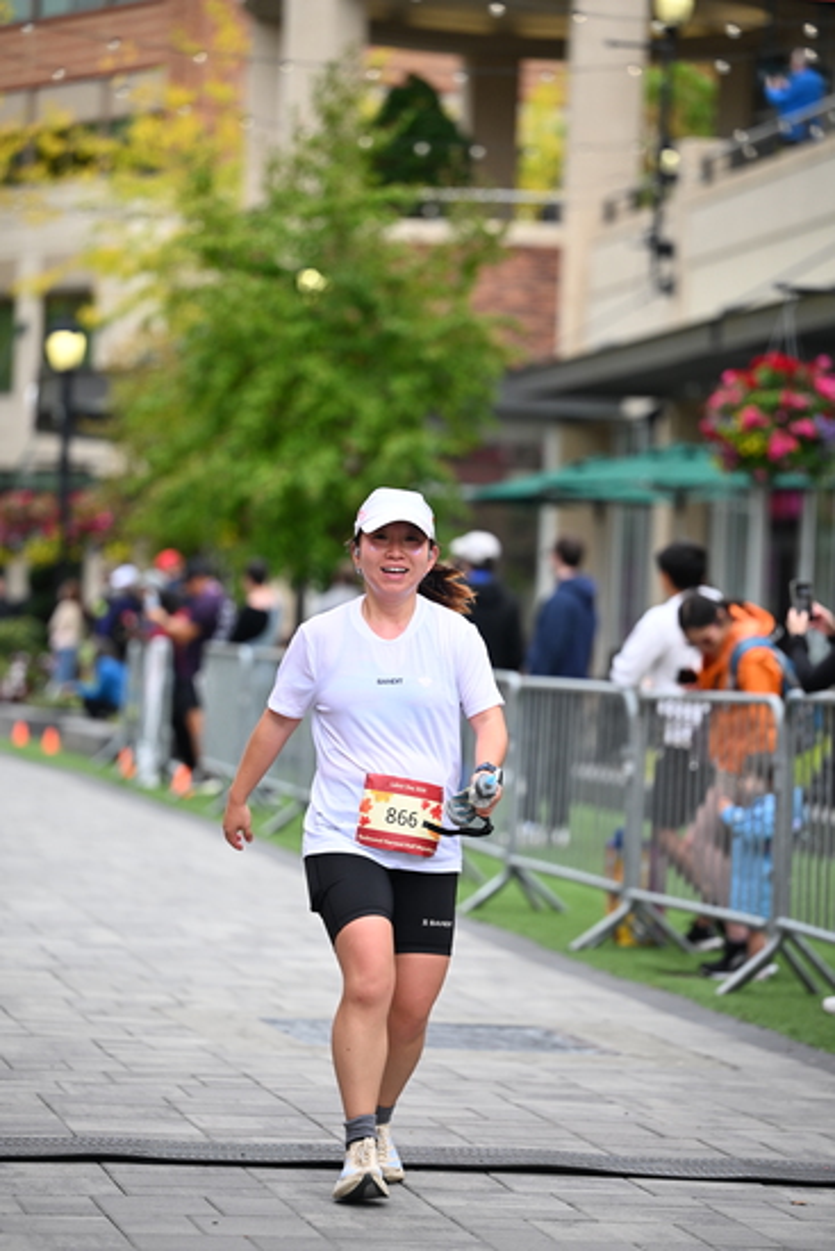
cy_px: 626
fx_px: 4520
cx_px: 418
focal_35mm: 130
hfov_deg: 10.6
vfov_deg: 15.8
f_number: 2.8
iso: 640
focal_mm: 130
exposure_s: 1/2000
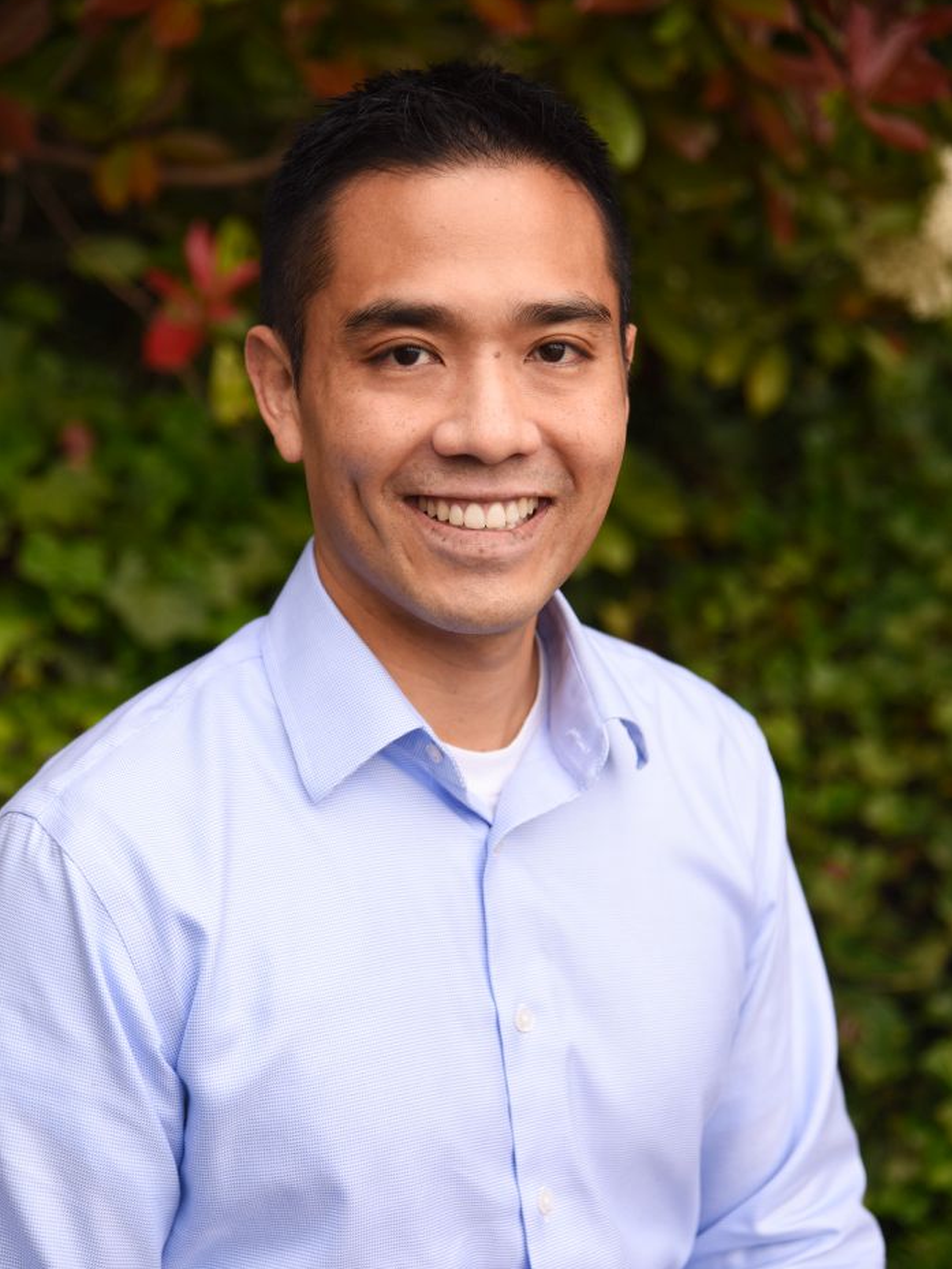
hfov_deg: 19.4
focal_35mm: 76
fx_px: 2786
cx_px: 475
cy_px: 677
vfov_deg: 25.7
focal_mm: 70
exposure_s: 1/640
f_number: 4
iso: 320
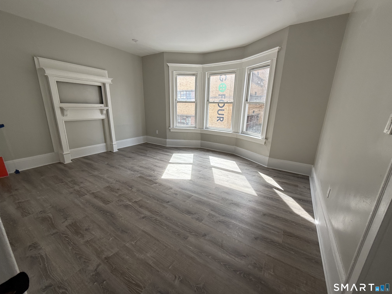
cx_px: 196
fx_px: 159
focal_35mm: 14
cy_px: 147
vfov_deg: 85.7
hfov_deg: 102.1
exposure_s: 1/326
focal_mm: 2.22
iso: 64
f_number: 2.2
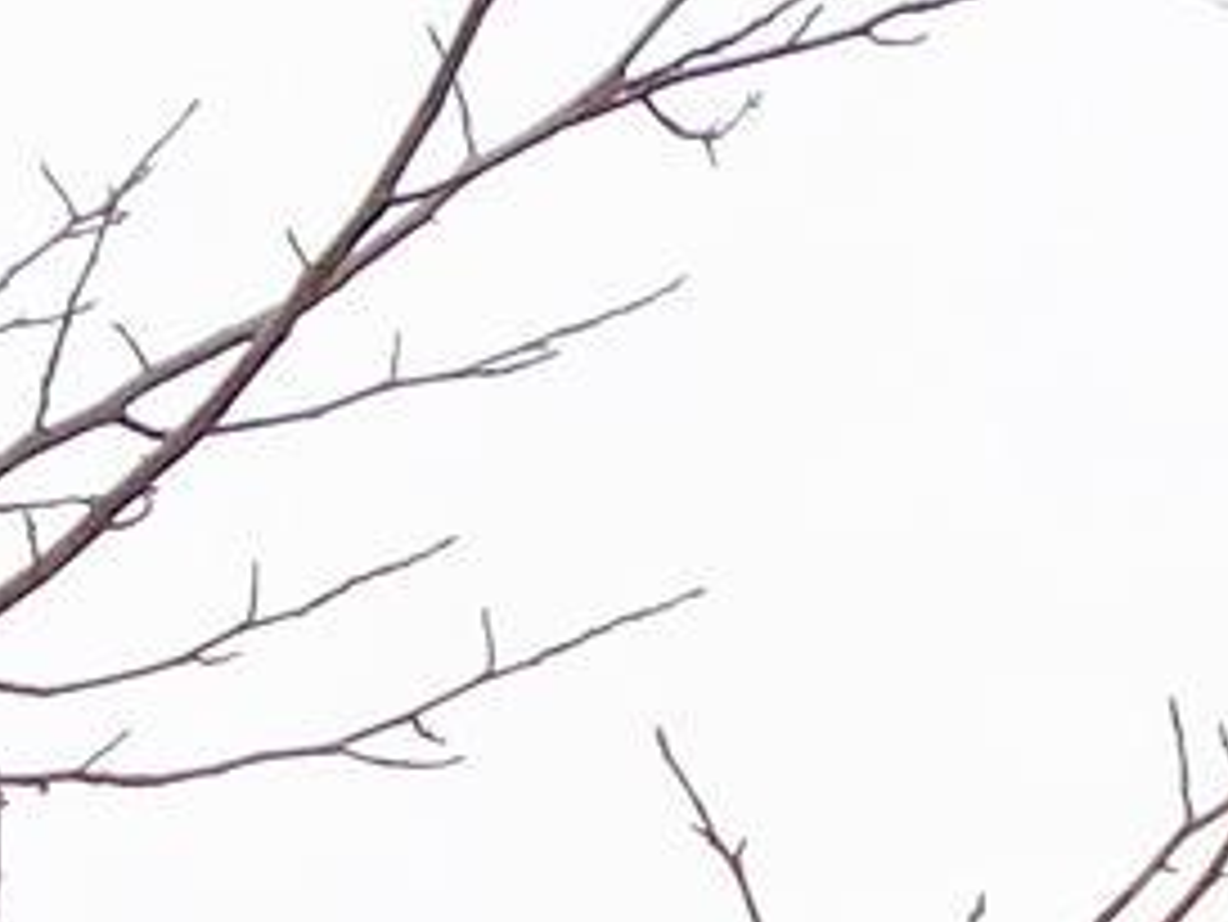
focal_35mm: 211
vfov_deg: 6.6
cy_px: 2471
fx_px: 7489
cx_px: 1559
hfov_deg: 9.2
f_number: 3.8
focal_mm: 6.4
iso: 100
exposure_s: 1/500
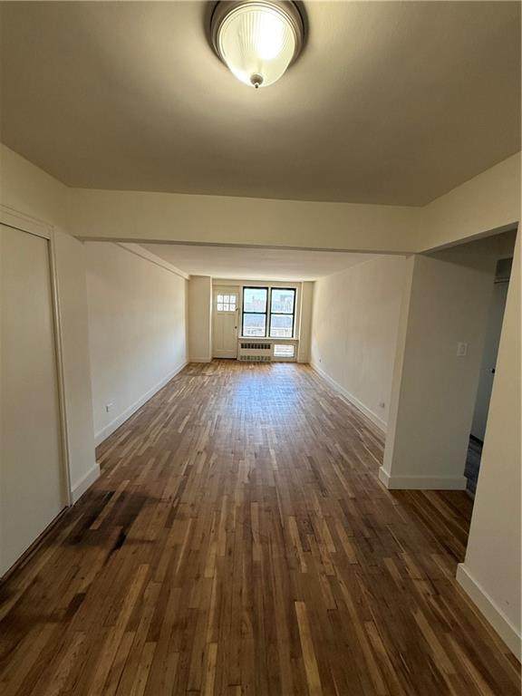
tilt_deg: -5.1
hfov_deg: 85.7
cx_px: 261
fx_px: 281
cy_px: 348
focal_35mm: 14
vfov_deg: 102.1
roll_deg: -2.8
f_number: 2.2
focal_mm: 2.22
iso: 200
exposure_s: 1/120
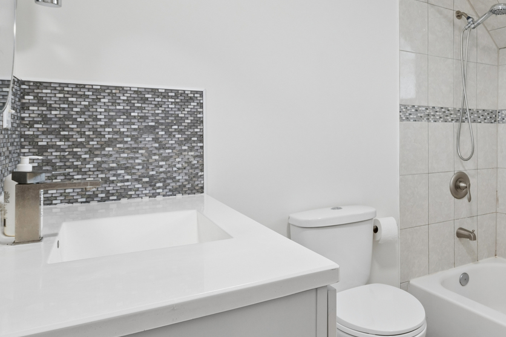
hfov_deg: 53.5
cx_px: 447
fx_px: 436
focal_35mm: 31
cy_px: 139
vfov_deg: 42.2
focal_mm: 16
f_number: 8
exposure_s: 1/10
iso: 400
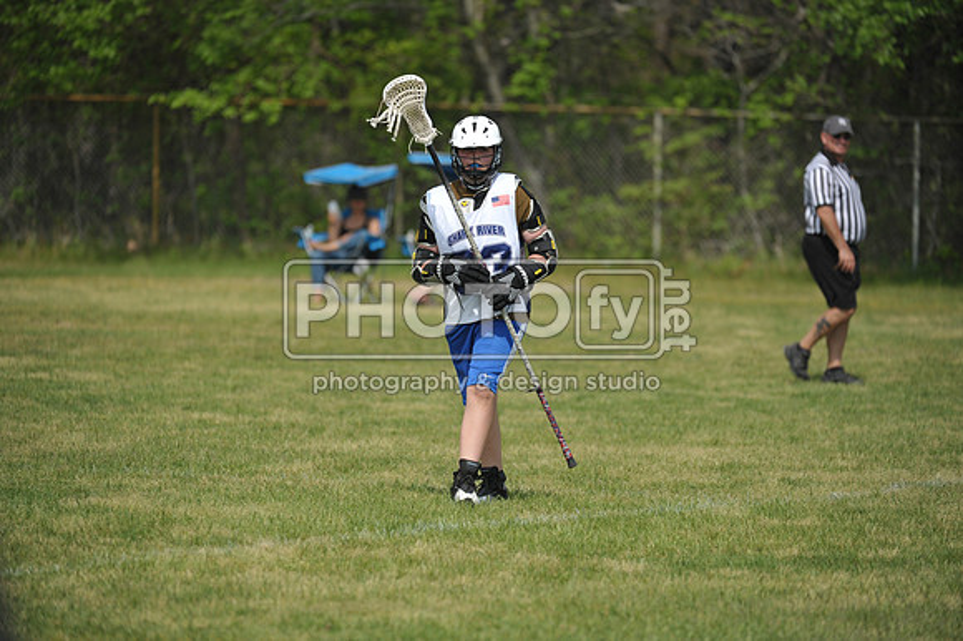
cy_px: 320
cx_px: 482
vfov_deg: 5.3
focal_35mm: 260
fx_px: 6951
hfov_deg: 7.9
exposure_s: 1/4000
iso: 640
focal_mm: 260
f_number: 4
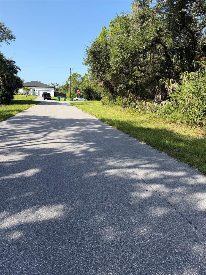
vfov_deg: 71.6
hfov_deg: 56.8
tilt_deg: -8.7
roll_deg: -0.8
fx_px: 190
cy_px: 138
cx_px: 103
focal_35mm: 24
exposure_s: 1/1770
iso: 80
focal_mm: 6.76
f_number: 1.78
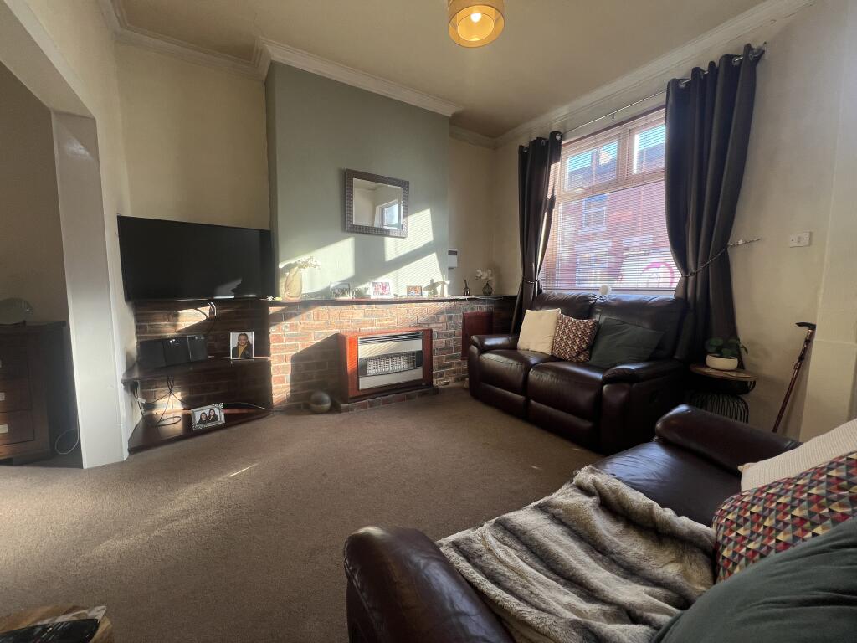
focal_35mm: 13
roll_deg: +0.2
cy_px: 322
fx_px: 322
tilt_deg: -6.4
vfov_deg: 89.9
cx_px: 428
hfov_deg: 106.2
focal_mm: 1.57
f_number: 1.8
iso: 40
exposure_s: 1/99
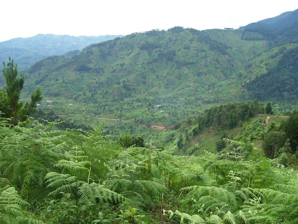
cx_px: 149
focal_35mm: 37
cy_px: 112
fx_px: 319
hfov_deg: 50.1
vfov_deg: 38.7
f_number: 2.7
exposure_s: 1/250
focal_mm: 6
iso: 80
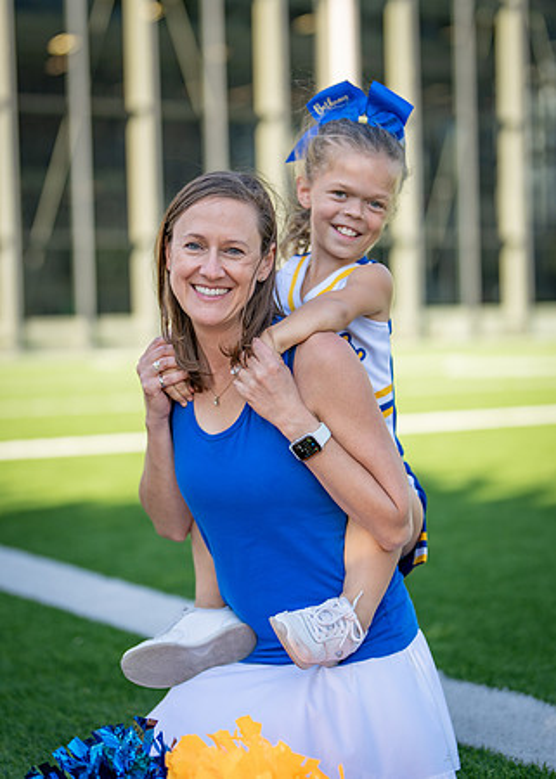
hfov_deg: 18.6
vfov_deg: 25.9
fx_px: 1698
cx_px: 282
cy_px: 398
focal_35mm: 77
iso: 100
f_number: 1.2
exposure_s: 1/3200
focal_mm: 50
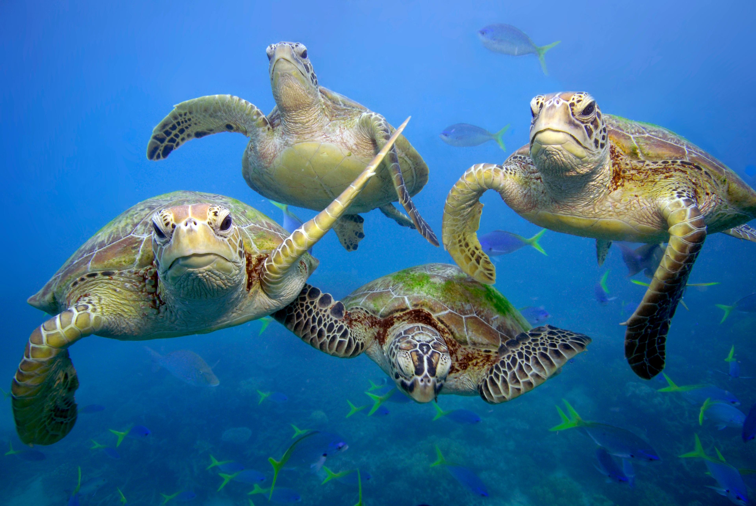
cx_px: 378
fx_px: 442
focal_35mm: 21
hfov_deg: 81.1
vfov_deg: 59.6
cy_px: 253
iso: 200
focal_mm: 14
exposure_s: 1/160
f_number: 7.1
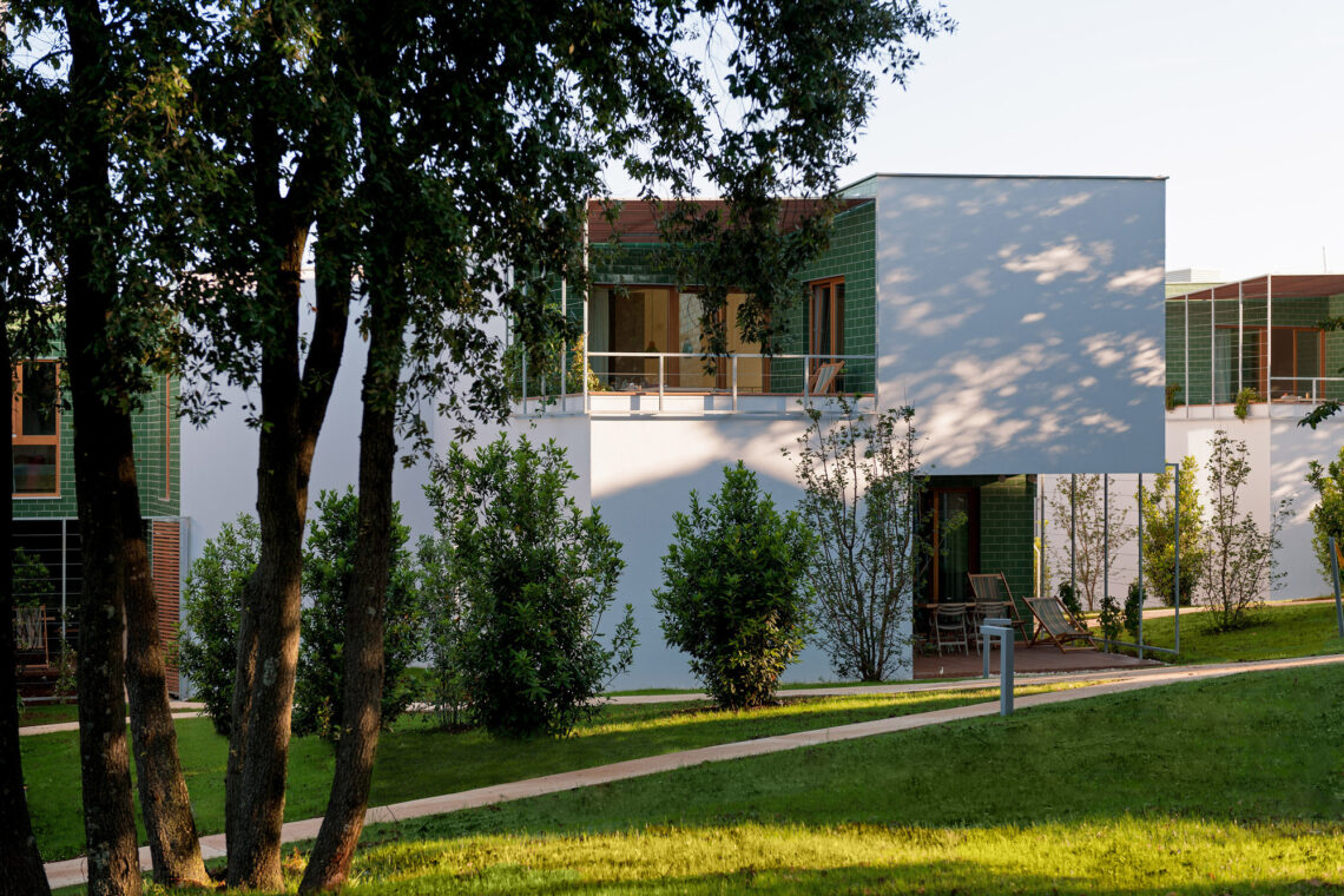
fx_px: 2053
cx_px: 672
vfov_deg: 24.6
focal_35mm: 55
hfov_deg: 36.2
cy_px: 448
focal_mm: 55
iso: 100
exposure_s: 1/125
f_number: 4.5
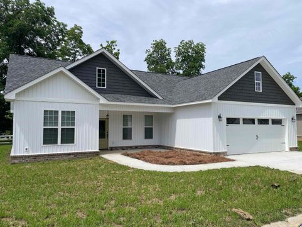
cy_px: 115
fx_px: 236
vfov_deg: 51.4
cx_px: 151
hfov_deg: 65.3
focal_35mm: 27
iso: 32
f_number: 1.6
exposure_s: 1/5051
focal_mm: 4.2
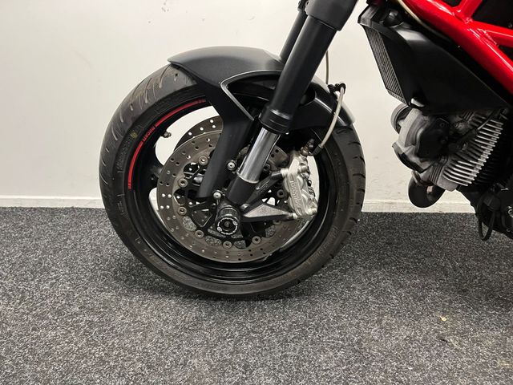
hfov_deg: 67.3
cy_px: 192
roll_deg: -2.3
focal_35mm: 26
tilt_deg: -20.7
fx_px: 385
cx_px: 256
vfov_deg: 53.1
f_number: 1.6
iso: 320
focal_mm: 5.1
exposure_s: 1/50
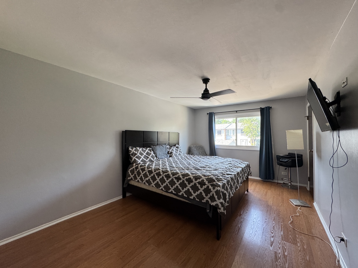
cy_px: 134
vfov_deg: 85.7
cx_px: 179
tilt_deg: +1.0
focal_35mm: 14
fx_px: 145
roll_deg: -0.4
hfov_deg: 102.1
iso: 320
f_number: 2.2
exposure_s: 1/120
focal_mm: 2.22
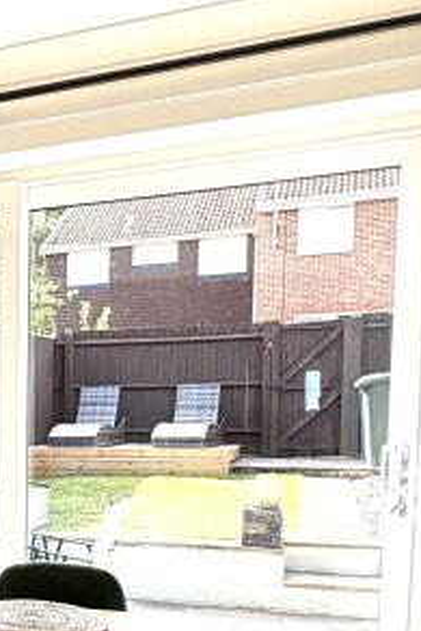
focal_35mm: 51
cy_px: 497
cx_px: -179
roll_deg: +0.9
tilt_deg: -4.8
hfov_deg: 22.6
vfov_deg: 37.6
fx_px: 893
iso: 64
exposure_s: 1/321
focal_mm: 2.22
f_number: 2.2
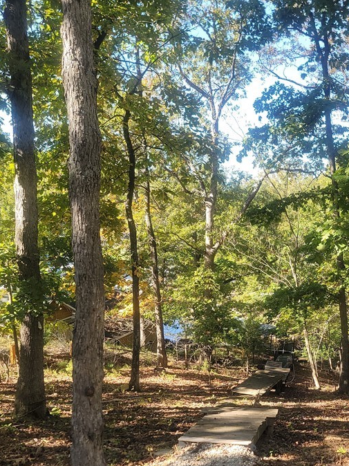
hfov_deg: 37.0
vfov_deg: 47.7
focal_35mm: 38
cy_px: 330
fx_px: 511
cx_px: 253
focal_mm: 7
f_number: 1.8
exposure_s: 1/127
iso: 20
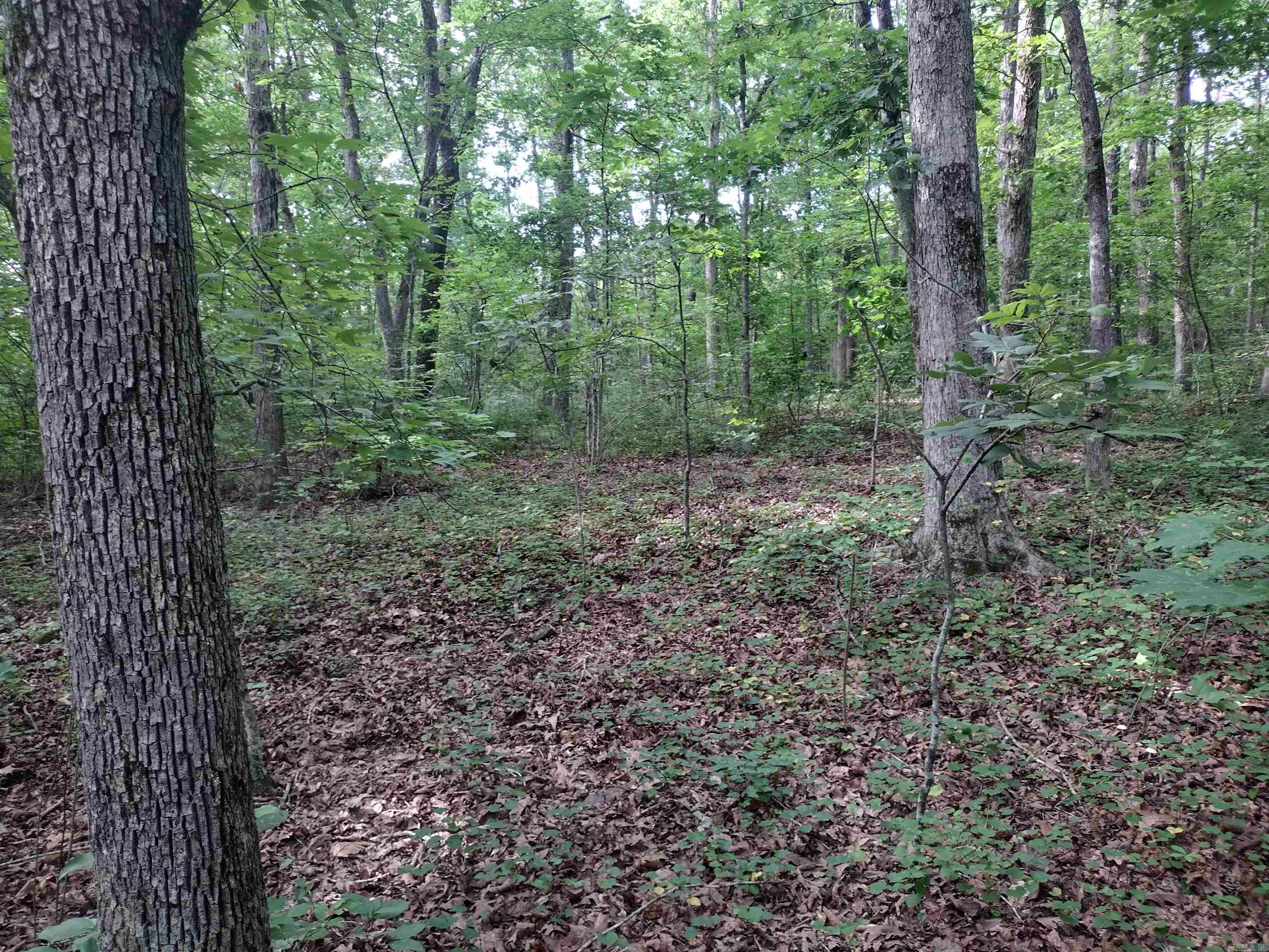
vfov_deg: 51.4
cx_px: 634
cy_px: 476
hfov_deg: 65.3
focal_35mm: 27
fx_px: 990
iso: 184
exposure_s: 1/40
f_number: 1.7
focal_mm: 4.71
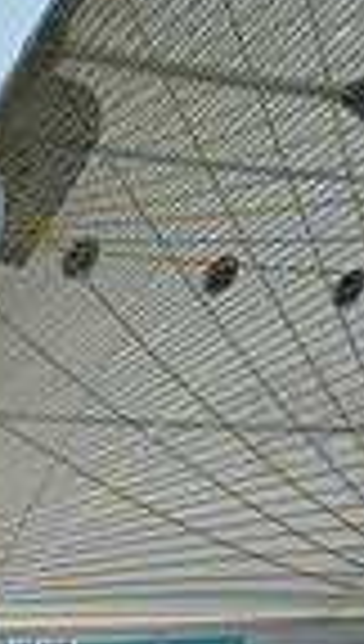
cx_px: 13
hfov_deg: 3.1
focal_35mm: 390
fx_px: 6657
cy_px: 655
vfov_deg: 5.5
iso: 320
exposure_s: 1/640
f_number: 8
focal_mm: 92
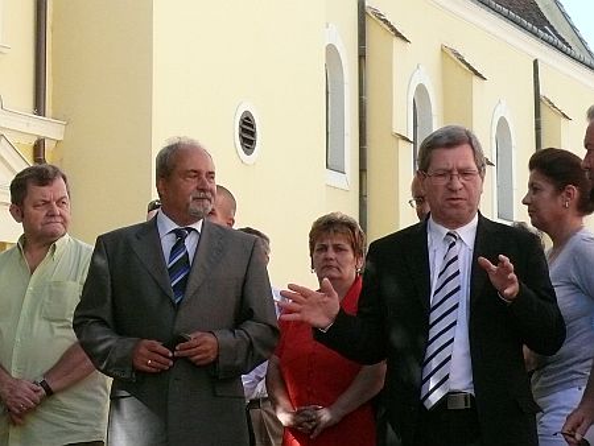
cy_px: 223
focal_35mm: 126
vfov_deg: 11.8
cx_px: 297
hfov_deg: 15.6
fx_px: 2163
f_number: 7.1
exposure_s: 1/500
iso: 400
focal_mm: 14.9
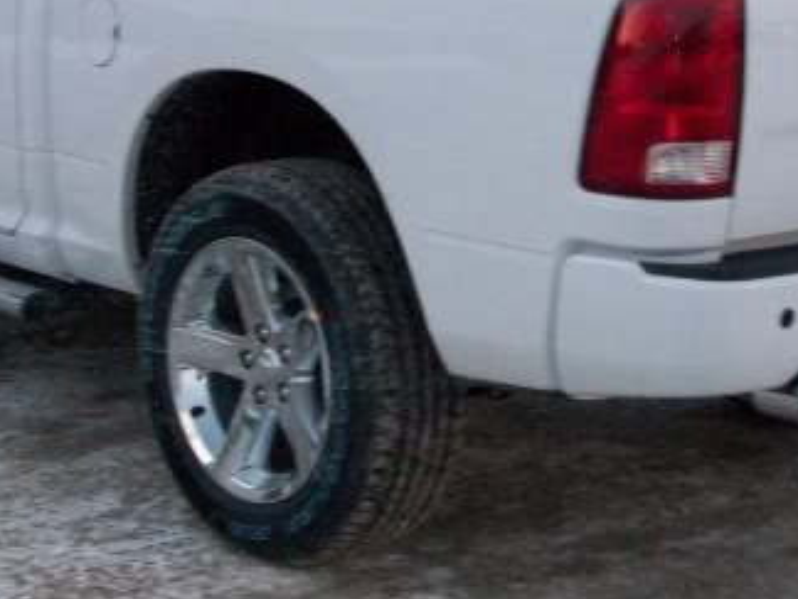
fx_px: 1936
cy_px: 84
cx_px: 468
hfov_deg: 23.3
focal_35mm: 84
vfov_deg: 17.4
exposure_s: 1/60
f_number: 2.8
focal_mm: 5.7
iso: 160
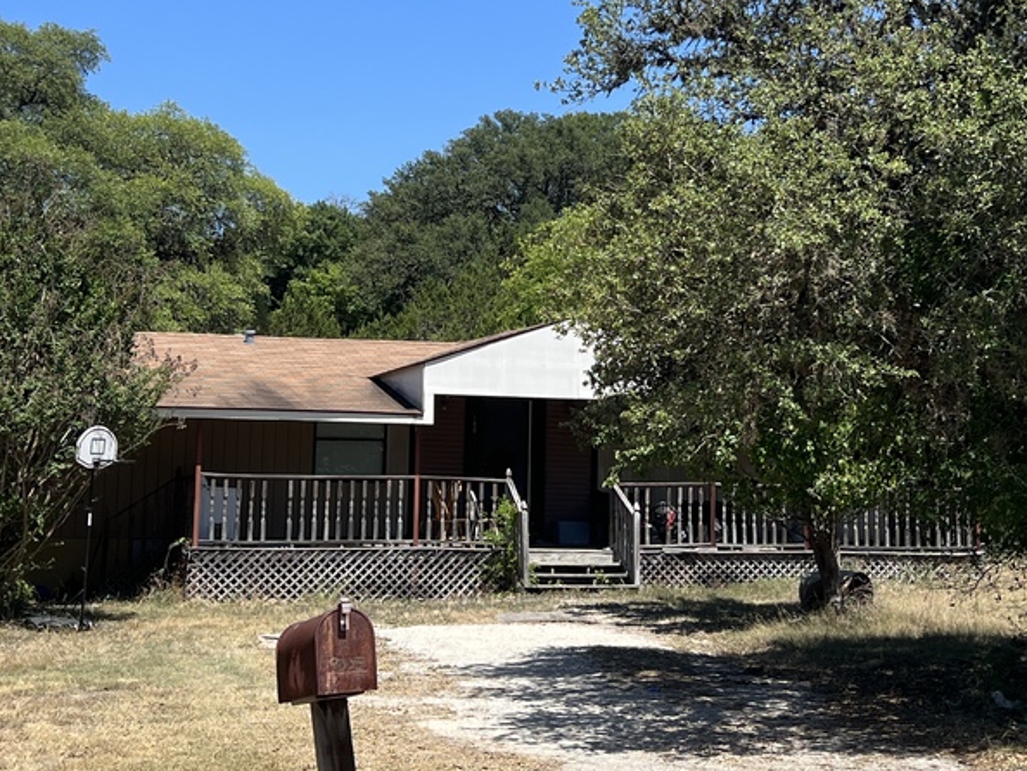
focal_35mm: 63
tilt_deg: +4.2
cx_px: 536
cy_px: 251
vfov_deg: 23.2
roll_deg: -0.3
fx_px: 1870
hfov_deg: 30.7
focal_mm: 5.7
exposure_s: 1/3571
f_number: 1.5
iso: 50
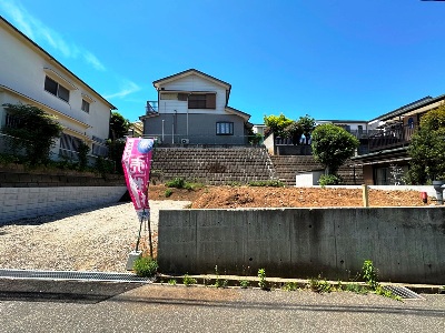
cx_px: 222
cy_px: 166
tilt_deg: +6.8
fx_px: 180
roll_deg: -0.8
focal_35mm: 14
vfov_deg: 85.7
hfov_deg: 102.1
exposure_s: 1/1072
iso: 40
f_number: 2.2
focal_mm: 2.22
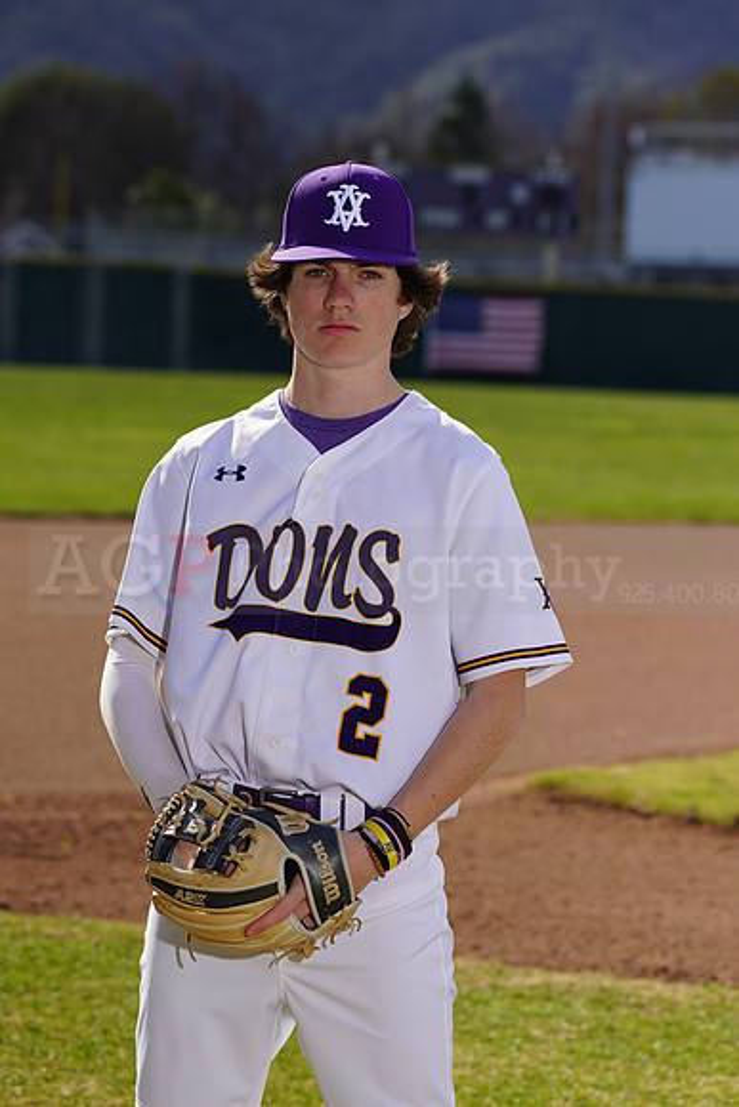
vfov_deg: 11.4
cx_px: 370
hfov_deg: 7.6
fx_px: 5570
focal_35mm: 181
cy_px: 554
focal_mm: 181
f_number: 8
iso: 100
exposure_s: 1/250
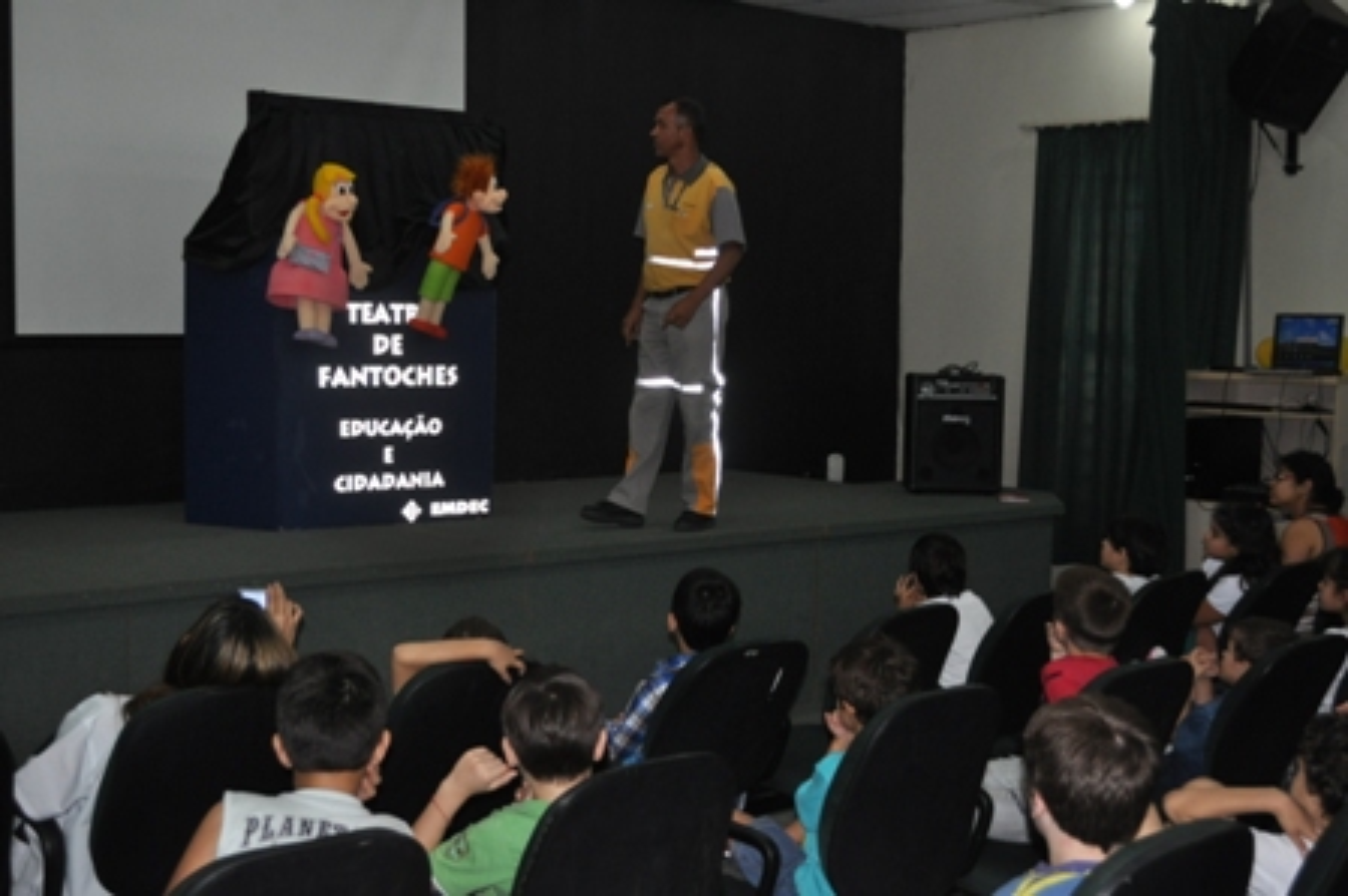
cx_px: 674
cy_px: 448
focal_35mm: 48
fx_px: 1796
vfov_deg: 28.0
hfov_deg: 41.1
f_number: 4.8
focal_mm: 32
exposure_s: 1/60
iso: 800
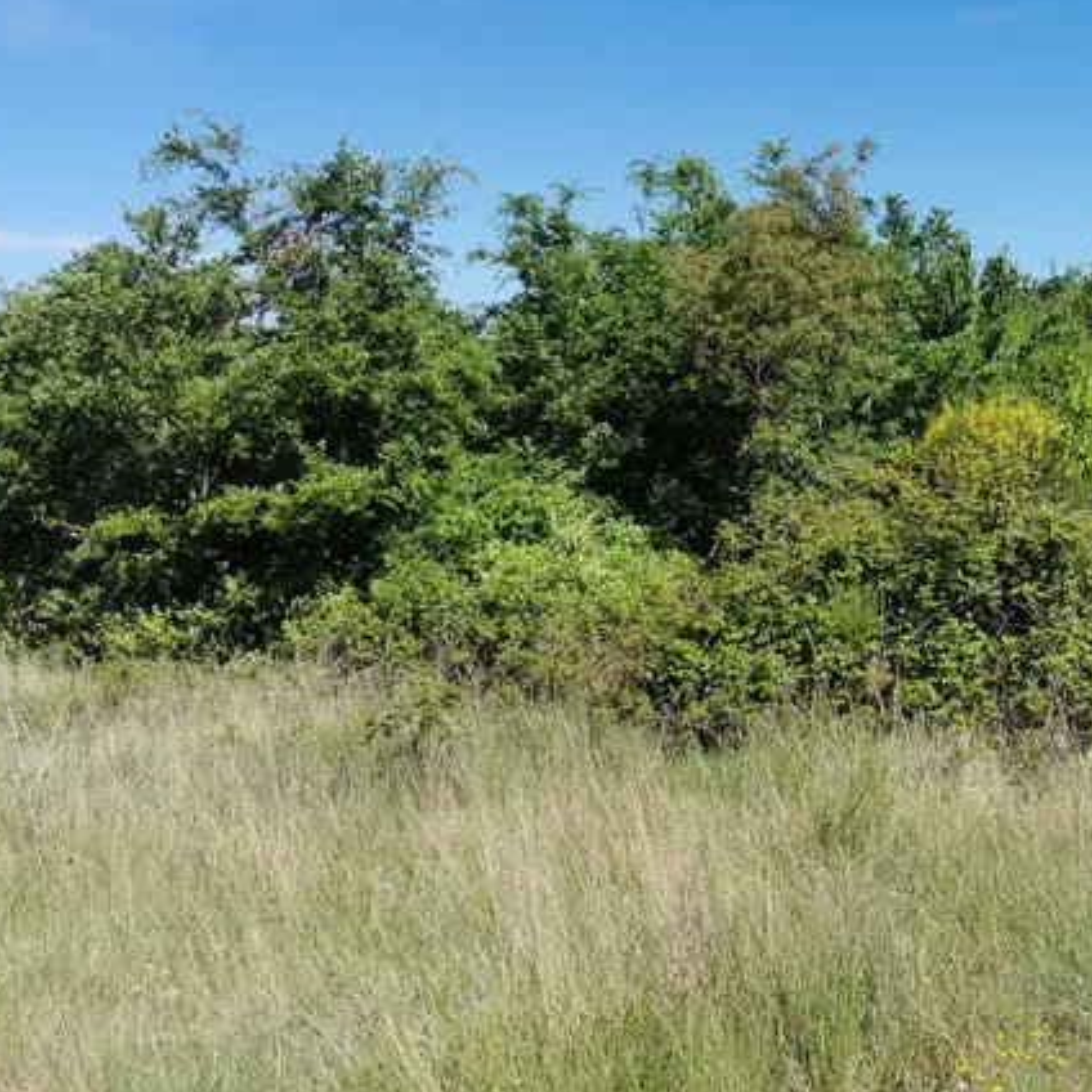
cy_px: 469
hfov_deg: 37.2
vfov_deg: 37.5
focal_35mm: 45
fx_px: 1606
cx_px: 708
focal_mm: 5.56
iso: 50
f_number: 1.6
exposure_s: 1/4484
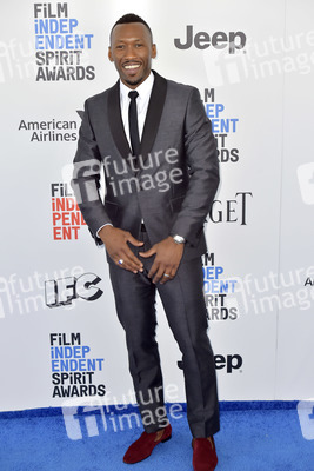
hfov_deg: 19.5
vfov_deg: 28.8
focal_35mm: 70
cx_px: 157
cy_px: 236
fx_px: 915
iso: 500
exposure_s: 1/320
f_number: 6.3
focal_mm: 70
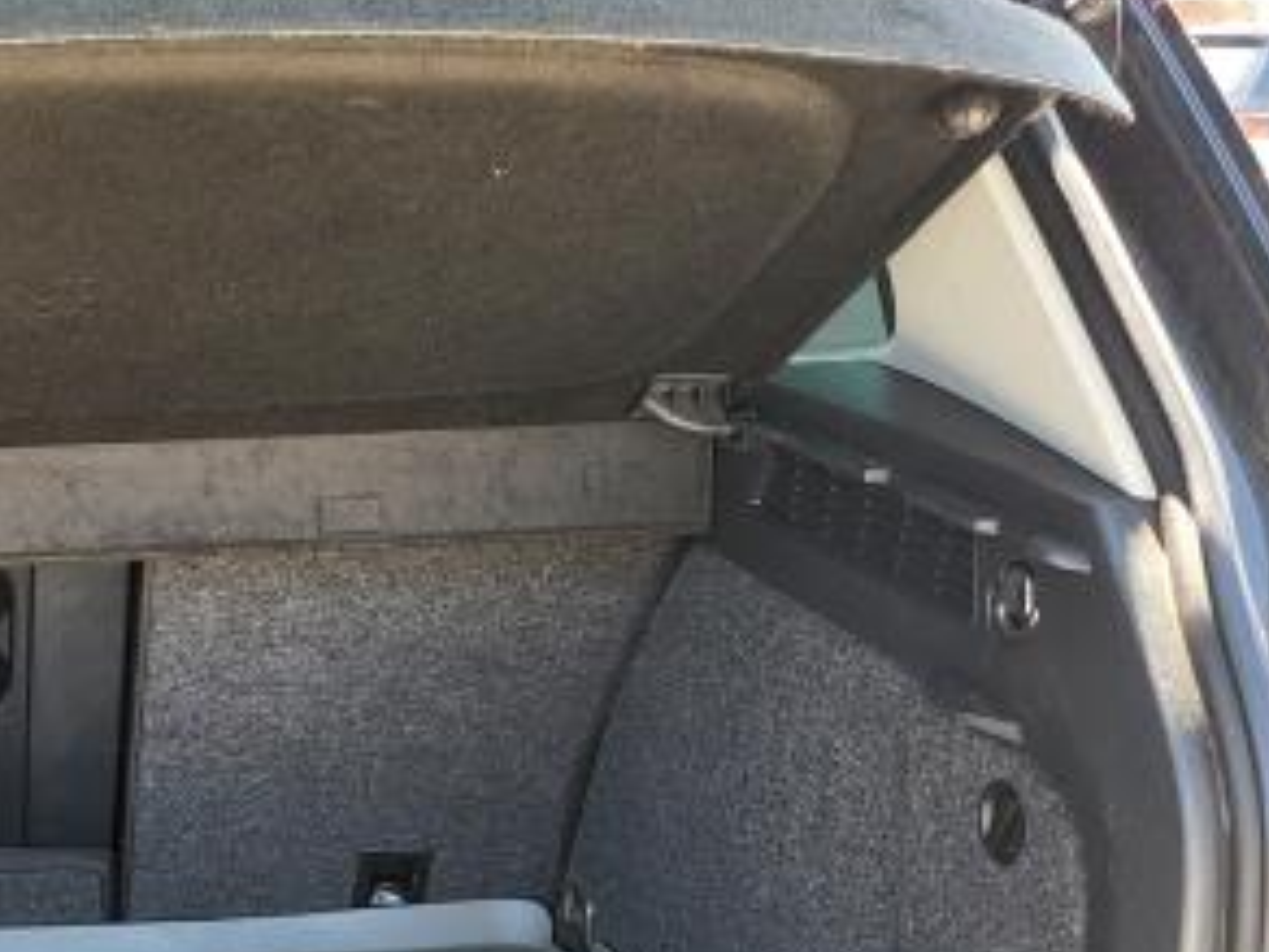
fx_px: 2090
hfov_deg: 30.7
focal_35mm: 57
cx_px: -74
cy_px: 804
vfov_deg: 25.1
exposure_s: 1/120
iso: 50
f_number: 1.8
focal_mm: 5.4
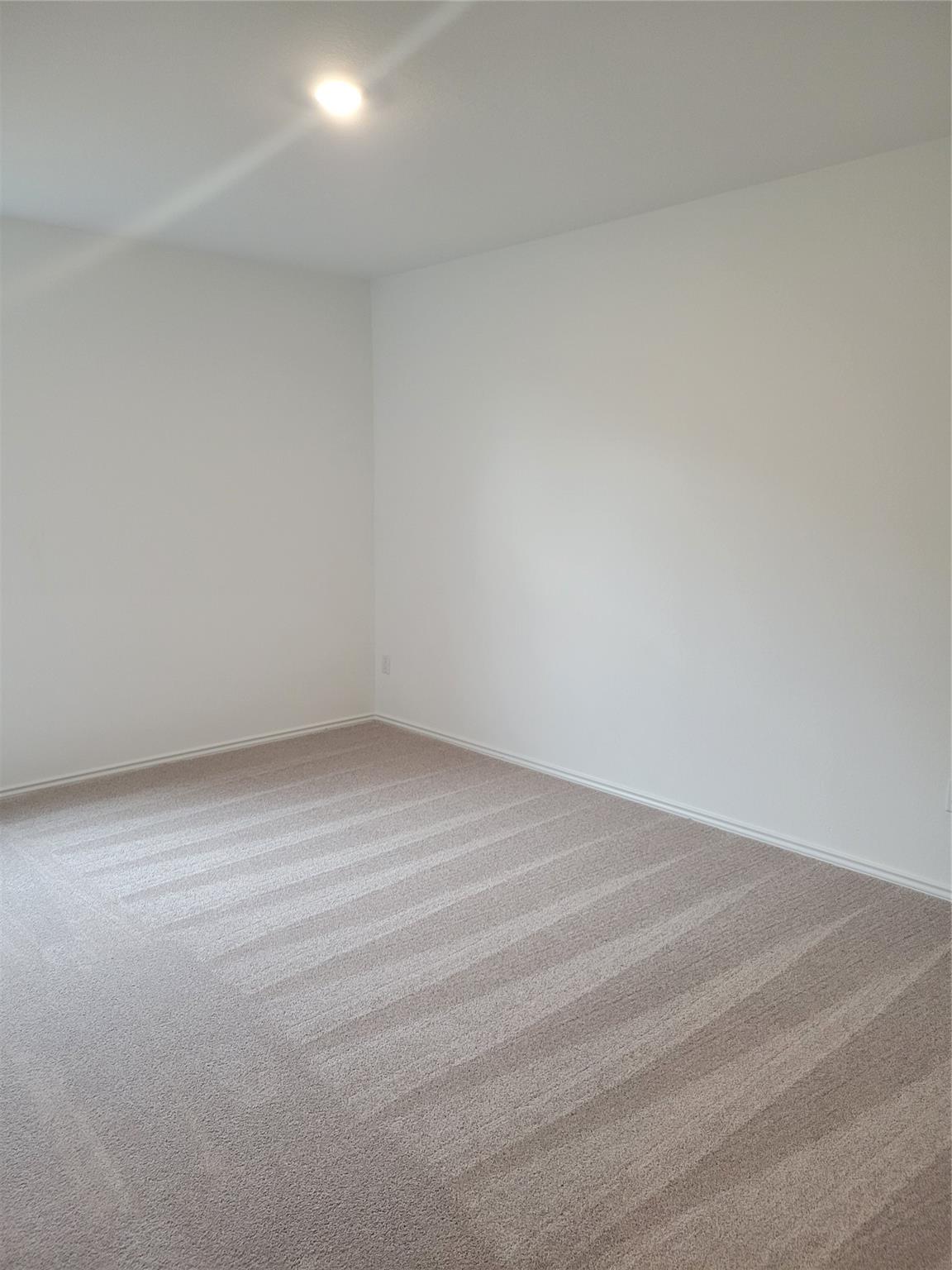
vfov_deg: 67.3
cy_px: 635
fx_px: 953
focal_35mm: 26
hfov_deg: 53.1
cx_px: 476
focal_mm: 5.4
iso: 250
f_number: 1.8
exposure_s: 1/120
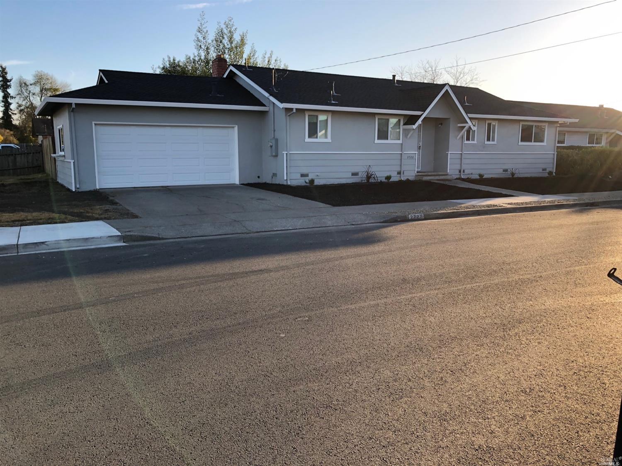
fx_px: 503
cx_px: 311
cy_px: 233
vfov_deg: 49.7
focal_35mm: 28
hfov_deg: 63.5
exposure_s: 1/366
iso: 20
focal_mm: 4
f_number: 1.8
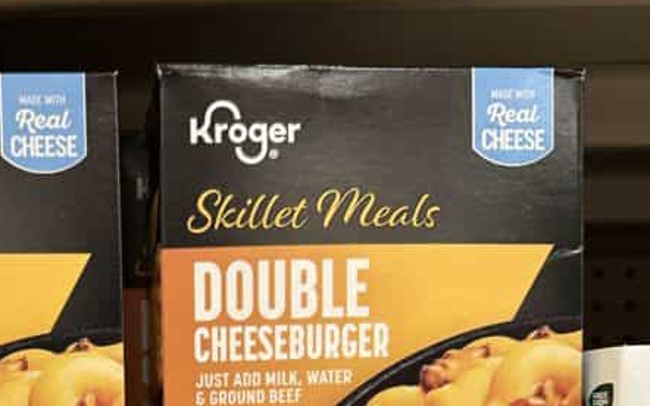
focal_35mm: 59
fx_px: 1045
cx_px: 122
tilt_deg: -8.1
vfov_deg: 19.1
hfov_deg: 33.5
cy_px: 618
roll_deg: +1.3
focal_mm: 6.86
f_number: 1.78
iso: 160
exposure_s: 1/63
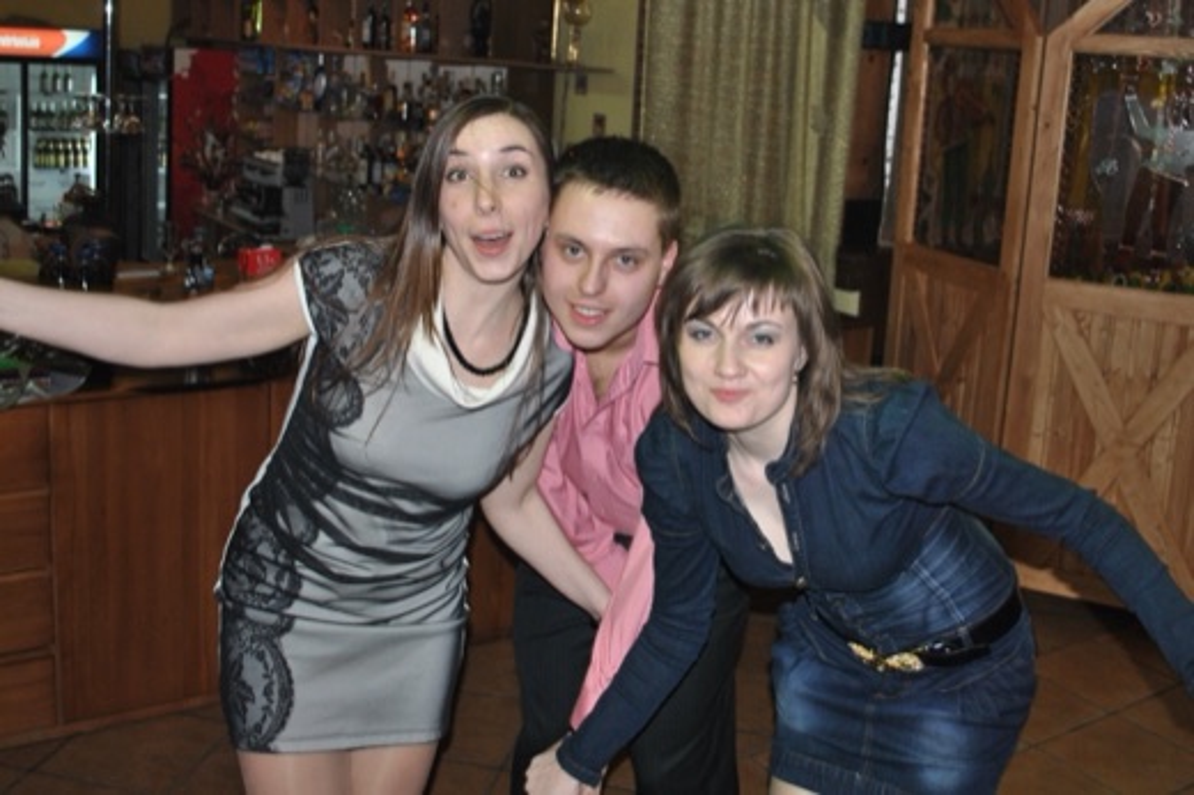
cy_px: 398
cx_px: 597
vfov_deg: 47.9
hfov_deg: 67.4
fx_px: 895
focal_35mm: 27
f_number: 3.5
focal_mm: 18
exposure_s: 1/60
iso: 200
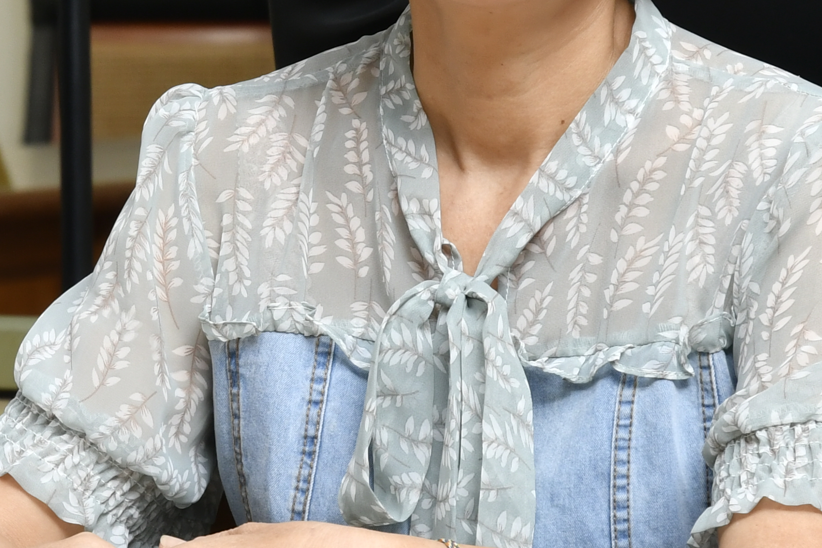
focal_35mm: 268
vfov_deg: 5.1
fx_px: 6118
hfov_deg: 7.7
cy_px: 131
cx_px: 249
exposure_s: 1/125
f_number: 6.3
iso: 320
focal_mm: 58
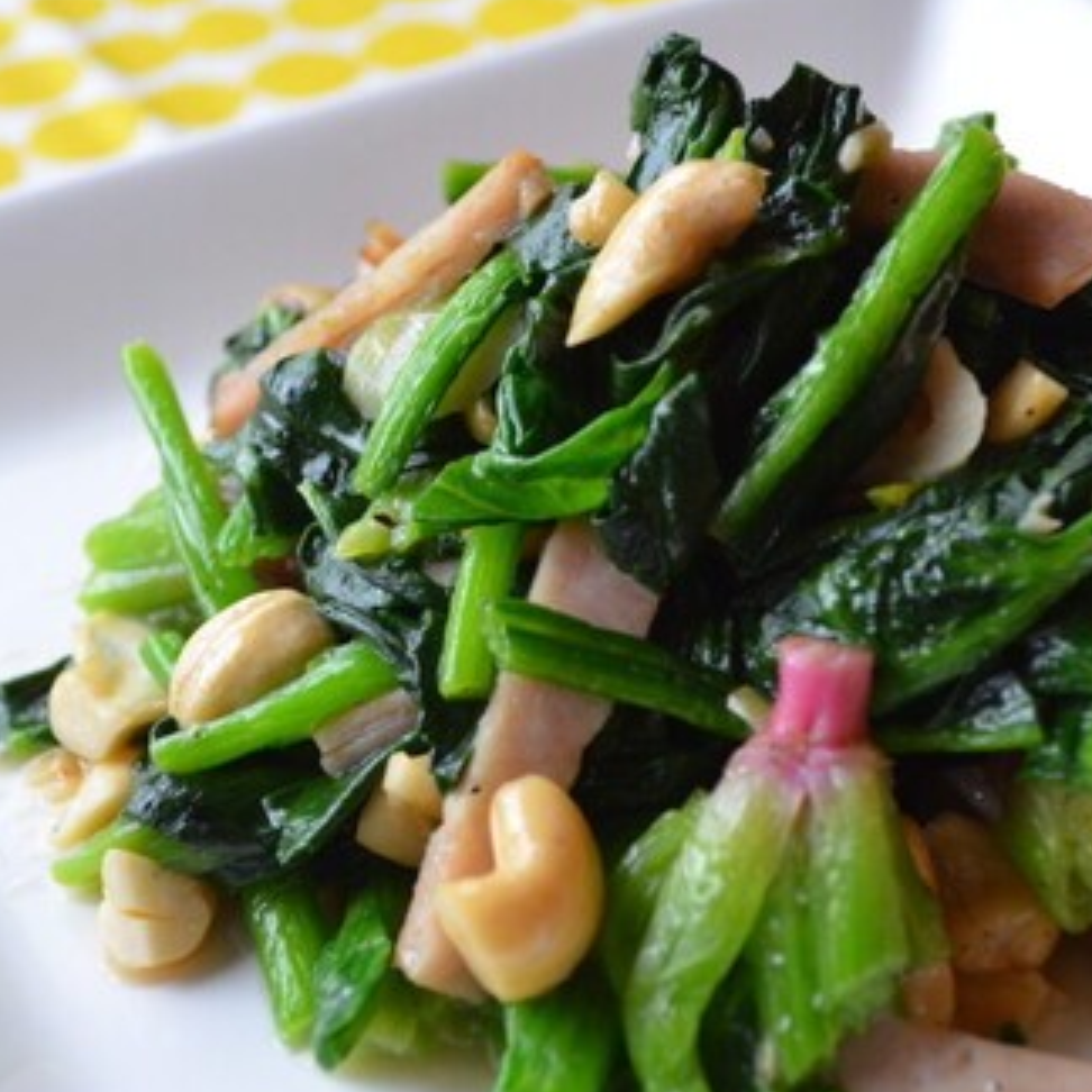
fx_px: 2855
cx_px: 512
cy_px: 639
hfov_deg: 21.6
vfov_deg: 21.6
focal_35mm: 80
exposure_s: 1/60
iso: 1600
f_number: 5
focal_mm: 34
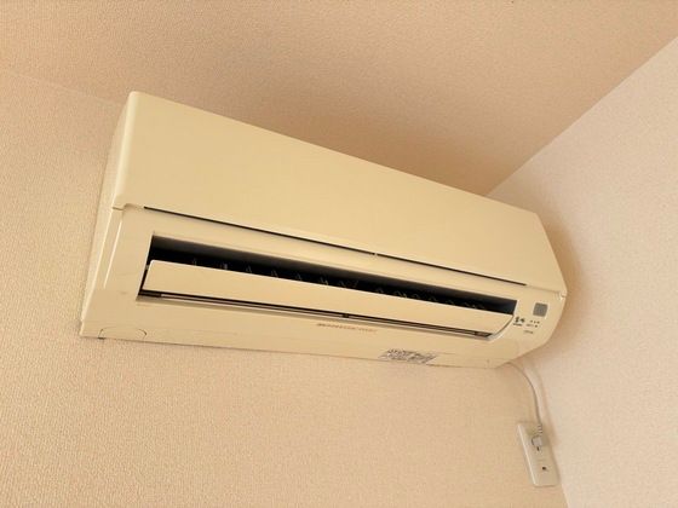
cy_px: 254
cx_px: 339
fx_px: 470
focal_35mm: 24
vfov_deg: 56.8
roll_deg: +8.0
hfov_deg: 71.6
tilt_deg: +31.9
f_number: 1.78
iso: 200
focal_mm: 6.76
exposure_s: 1/113
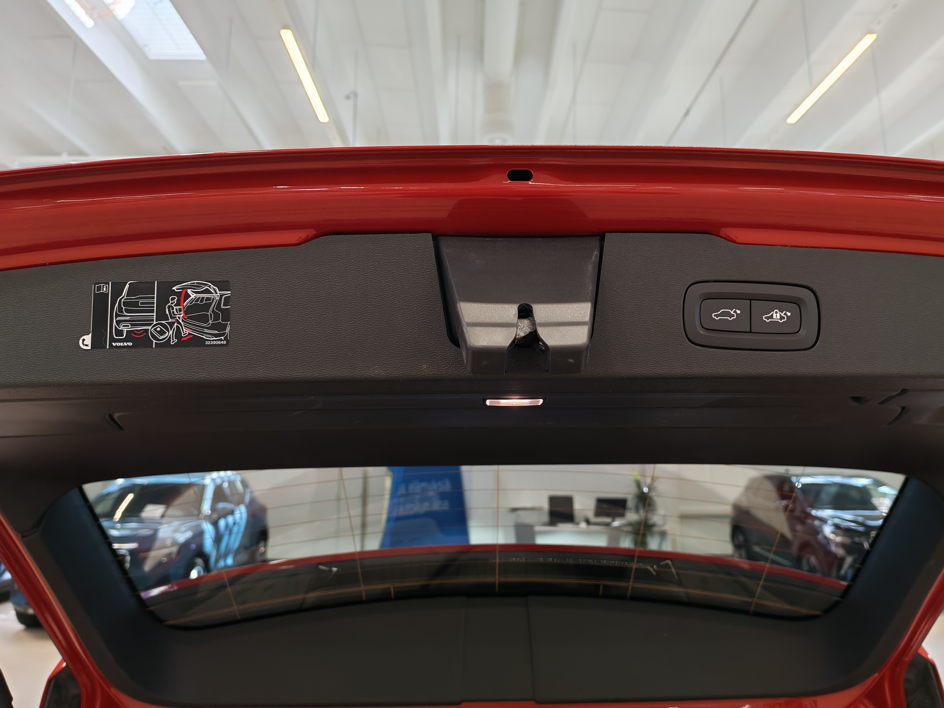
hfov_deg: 63.4
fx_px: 764
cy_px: 343
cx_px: 486
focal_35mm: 28
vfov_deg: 49.7
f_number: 1.9
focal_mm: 6.12
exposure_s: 1/100
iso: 125
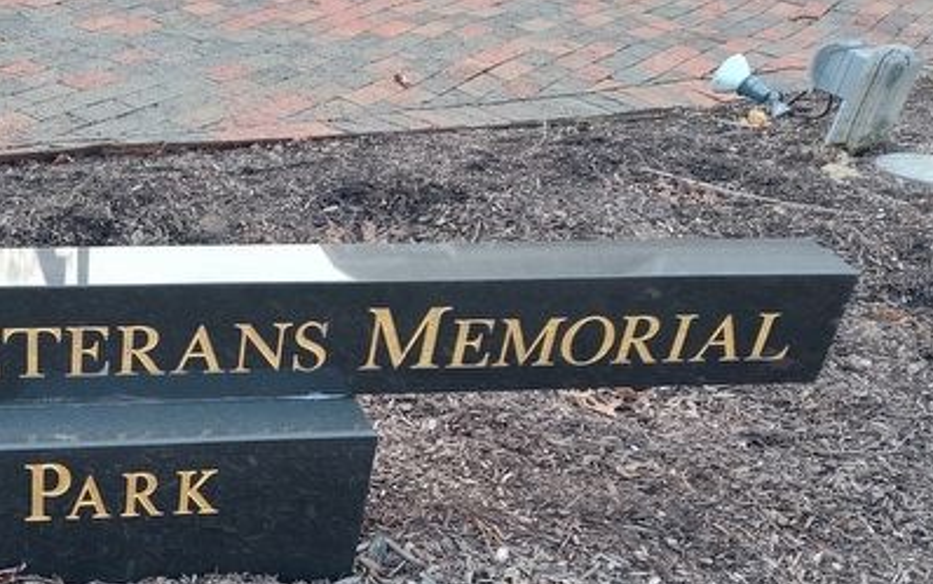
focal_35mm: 49
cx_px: 89
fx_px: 1246
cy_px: 507
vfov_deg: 25.7
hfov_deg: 38.2
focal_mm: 5.56
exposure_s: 1/120
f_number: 1.8
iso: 166
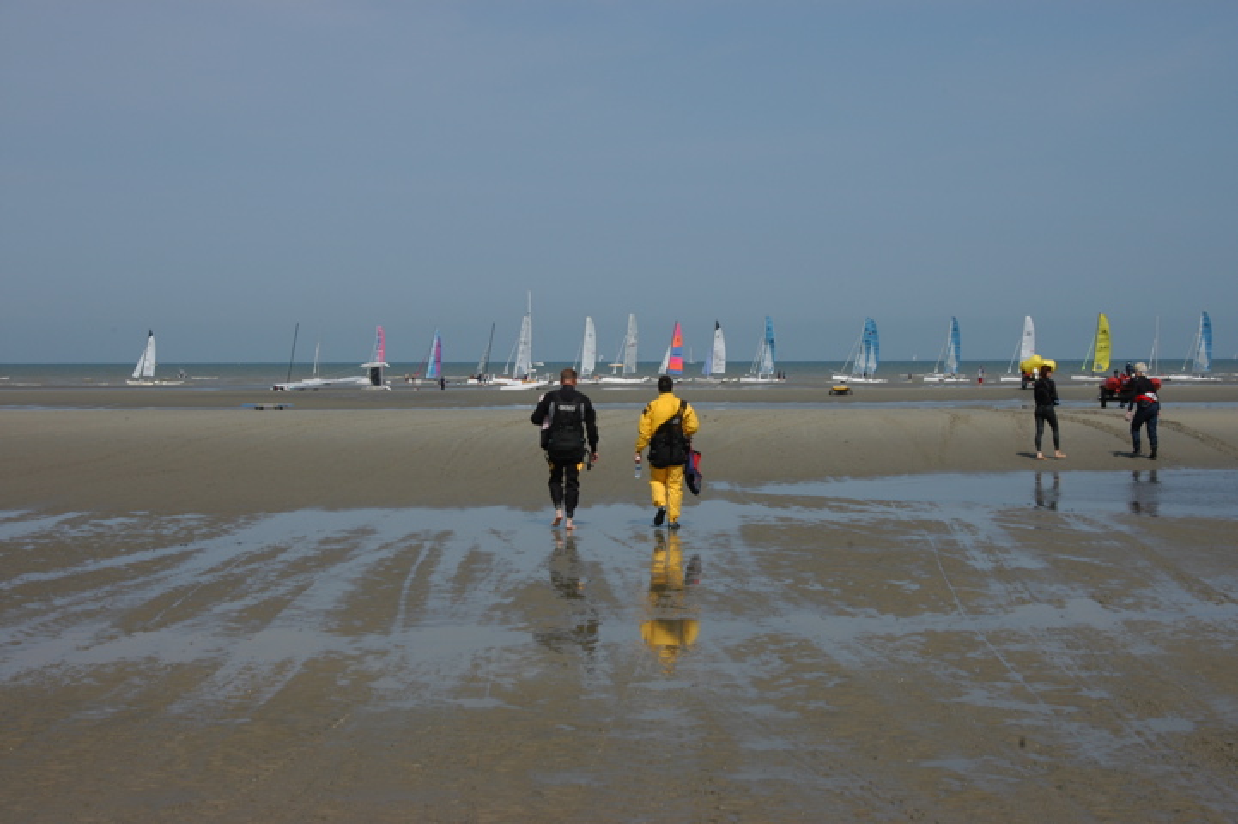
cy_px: 412
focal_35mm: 60
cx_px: 619
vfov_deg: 22.6
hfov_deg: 33.4
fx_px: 2062
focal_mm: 40
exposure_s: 1/400
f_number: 10
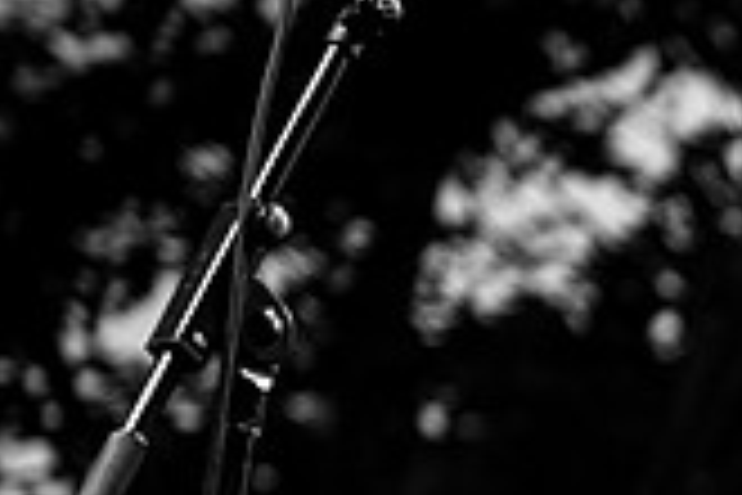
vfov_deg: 5.0
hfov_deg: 7.4
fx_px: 5606
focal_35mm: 272
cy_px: 665
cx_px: 1240
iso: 1600
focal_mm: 62
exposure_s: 1/320
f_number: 3.2
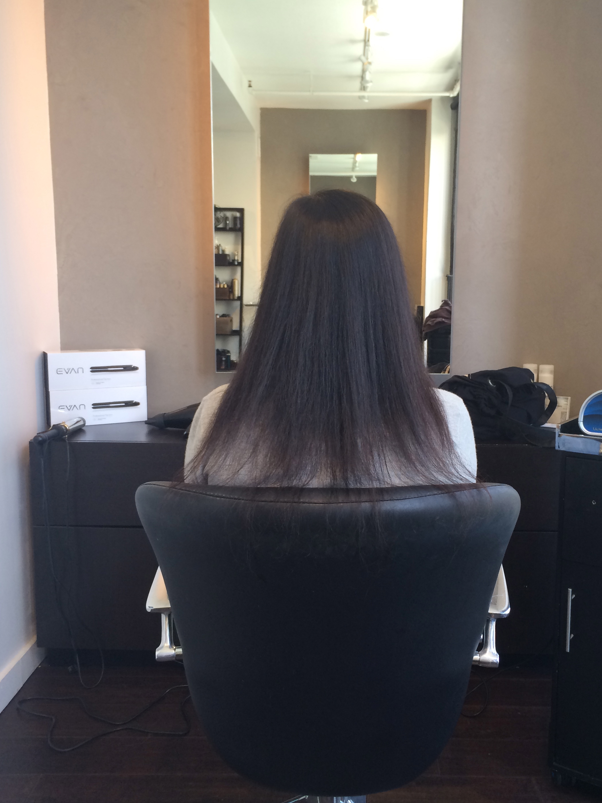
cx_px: 333
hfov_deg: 40.6
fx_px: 812
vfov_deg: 52.6
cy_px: 404
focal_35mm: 35
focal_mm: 4.12
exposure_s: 1/40
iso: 40
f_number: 2.2
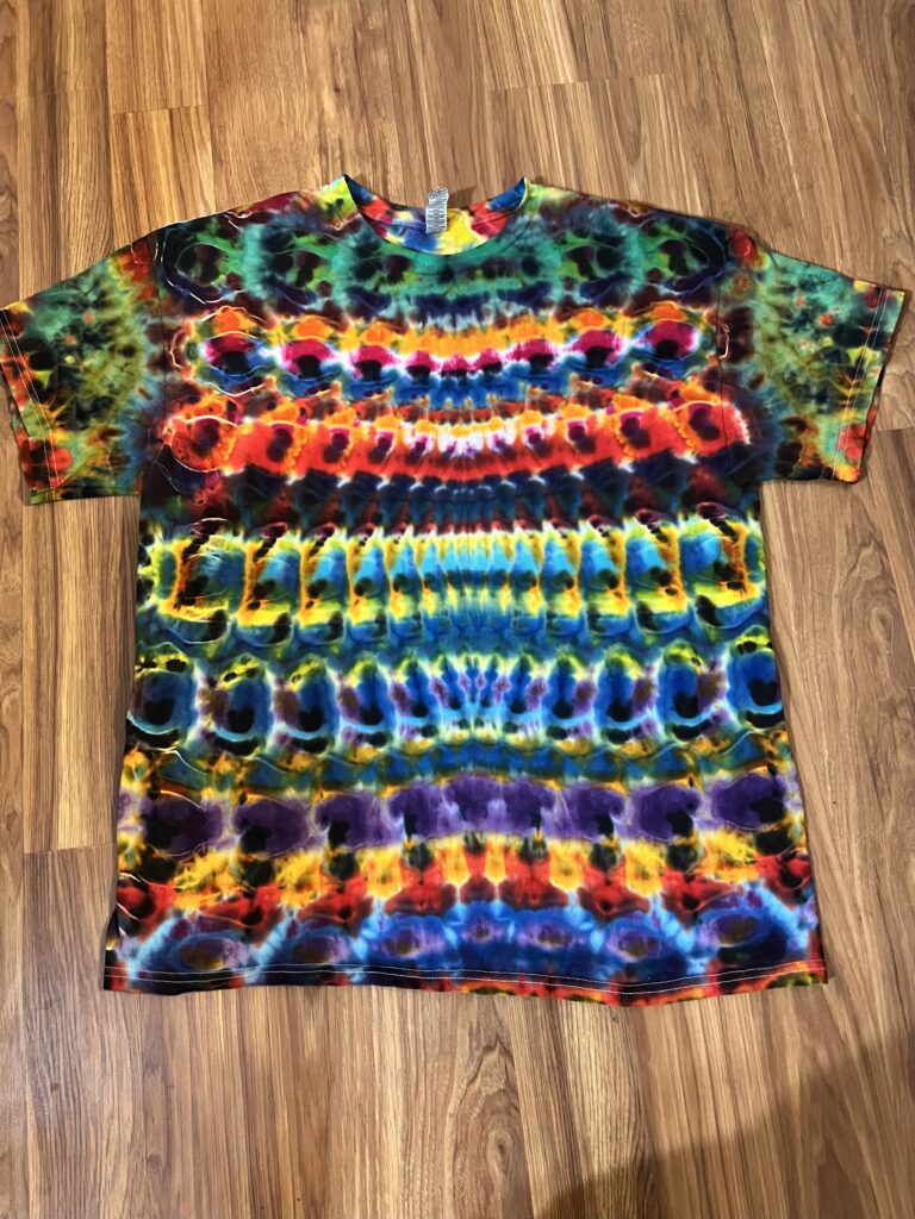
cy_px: 610
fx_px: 916
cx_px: 458
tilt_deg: -76.6
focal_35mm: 26
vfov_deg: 67.3
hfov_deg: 53.1
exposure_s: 1/40
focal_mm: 5.7
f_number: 1.5
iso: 640
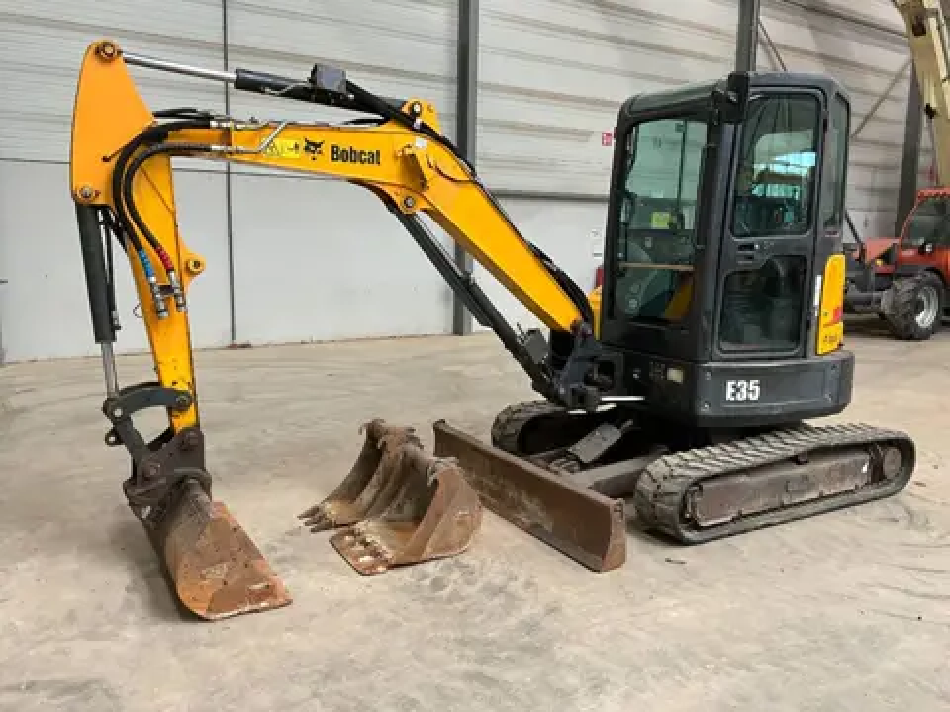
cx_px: 475
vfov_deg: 48.2
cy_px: 356
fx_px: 796
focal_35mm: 29
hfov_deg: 61.7
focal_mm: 3
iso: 125
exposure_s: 1/60
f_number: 1.8
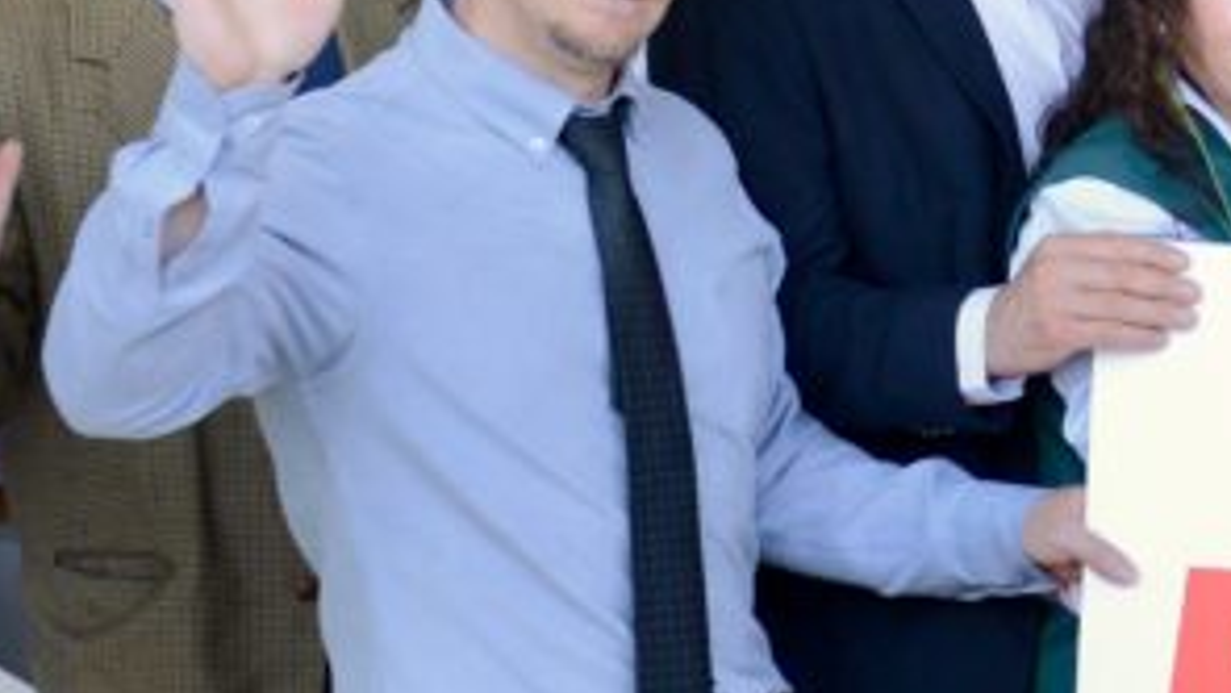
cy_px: 63
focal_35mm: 199
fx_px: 6496
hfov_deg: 10.5
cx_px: 1824
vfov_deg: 6.1
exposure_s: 1/250
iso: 800
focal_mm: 35
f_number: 3.5
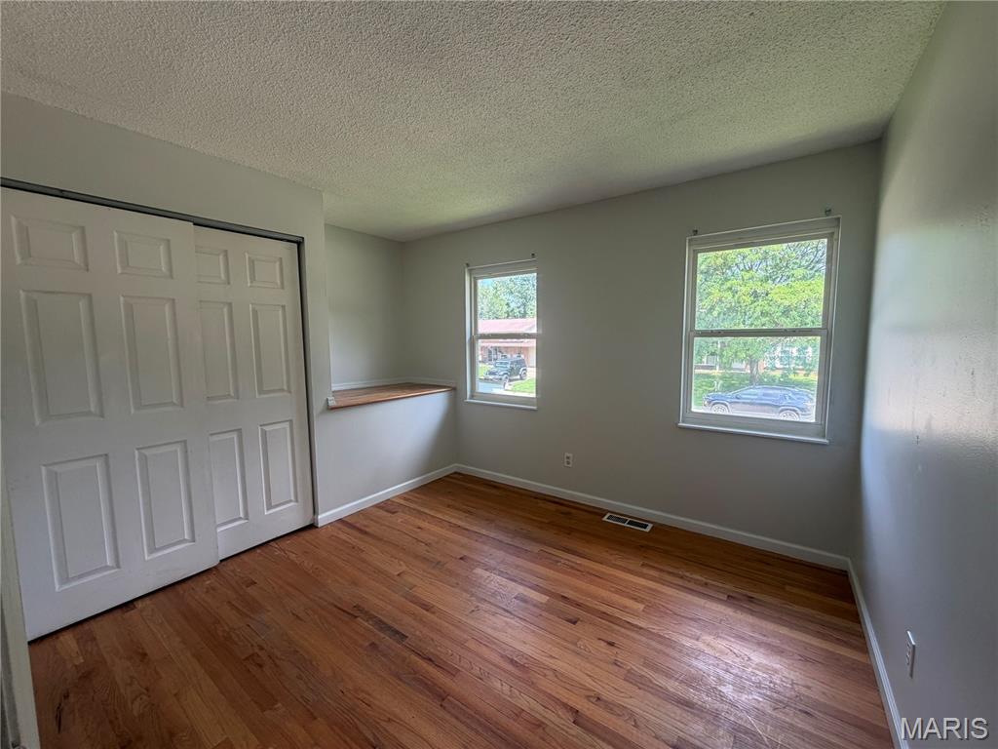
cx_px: 499
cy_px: 374
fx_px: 404
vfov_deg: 85.7
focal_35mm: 14
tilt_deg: -5.0
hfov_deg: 102.1
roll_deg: +0.6
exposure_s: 1/121
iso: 100
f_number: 2.2
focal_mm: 2.22
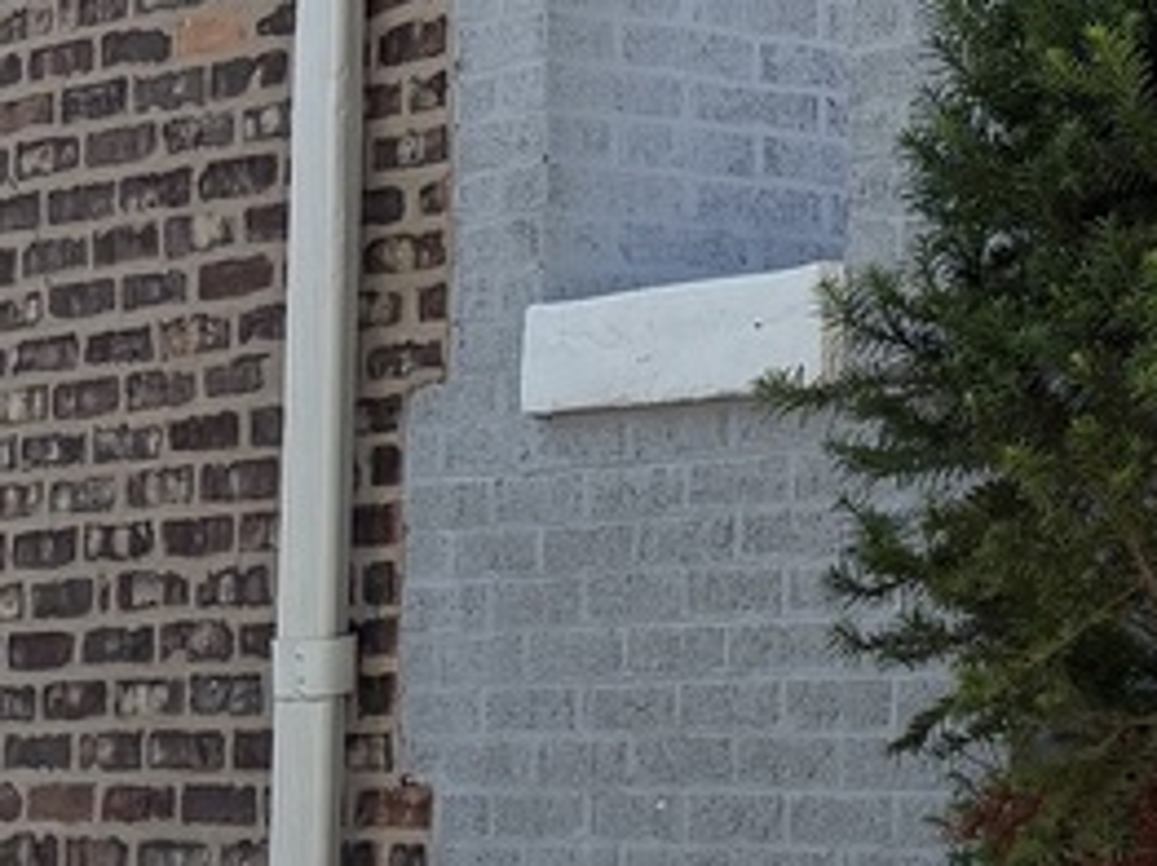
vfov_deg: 11.2
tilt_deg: +6.7
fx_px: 4408
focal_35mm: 132
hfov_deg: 14.1
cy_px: 221
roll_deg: +0.7
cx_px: 1683
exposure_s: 1/1653
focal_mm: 6.76
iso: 100
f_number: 1.78
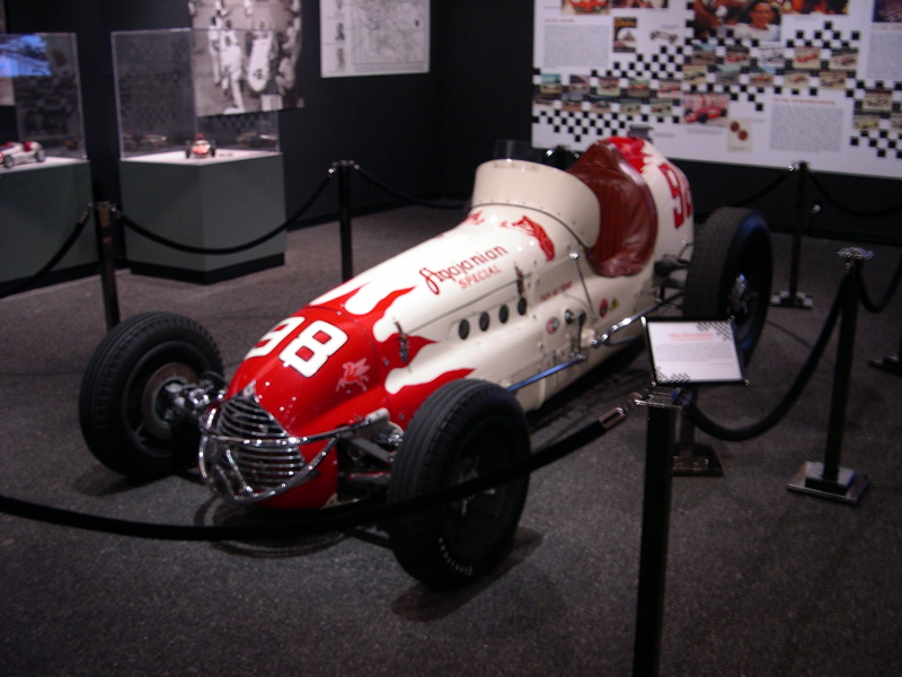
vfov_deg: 37.7
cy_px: 338
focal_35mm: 38
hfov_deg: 49.0
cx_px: 451
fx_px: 990
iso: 188
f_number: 2.8
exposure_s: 1/4.7
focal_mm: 8
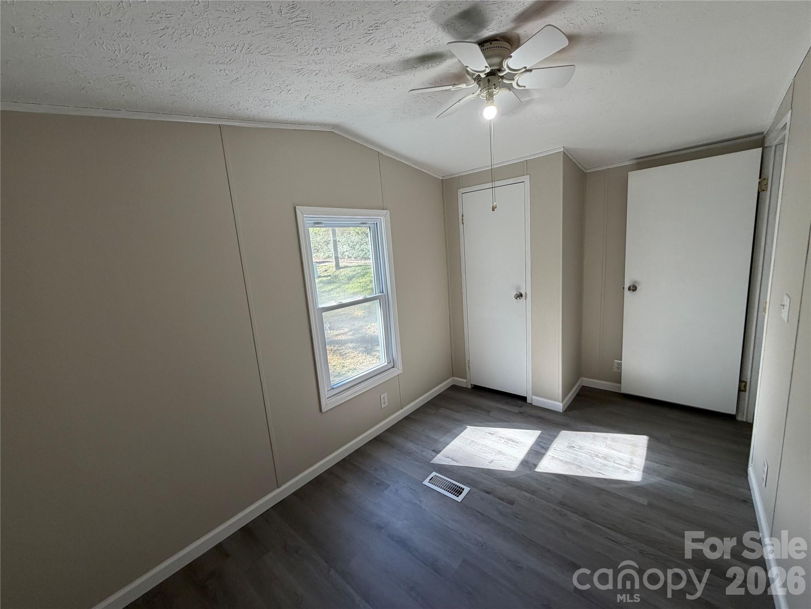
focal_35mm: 14
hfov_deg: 102.1
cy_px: 304
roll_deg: +5.0
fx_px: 328
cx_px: 406
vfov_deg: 85.7
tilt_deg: -10.2
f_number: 2.2
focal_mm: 2.22
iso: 125
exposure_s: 1/120
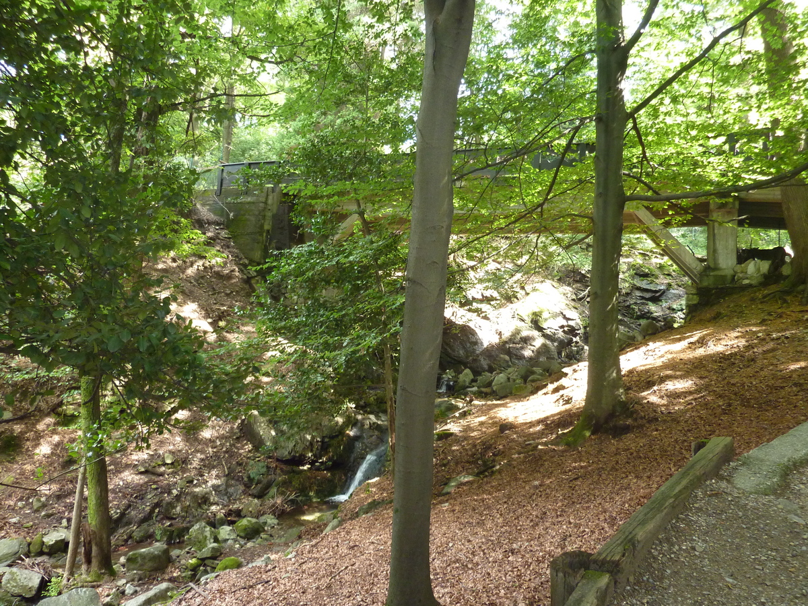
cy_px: 303
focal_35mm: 25
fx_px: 584
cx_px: 404
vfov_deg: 54.9
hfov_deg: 69.4
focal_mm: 4.1
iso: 250
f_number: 3.3
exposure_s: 1/30
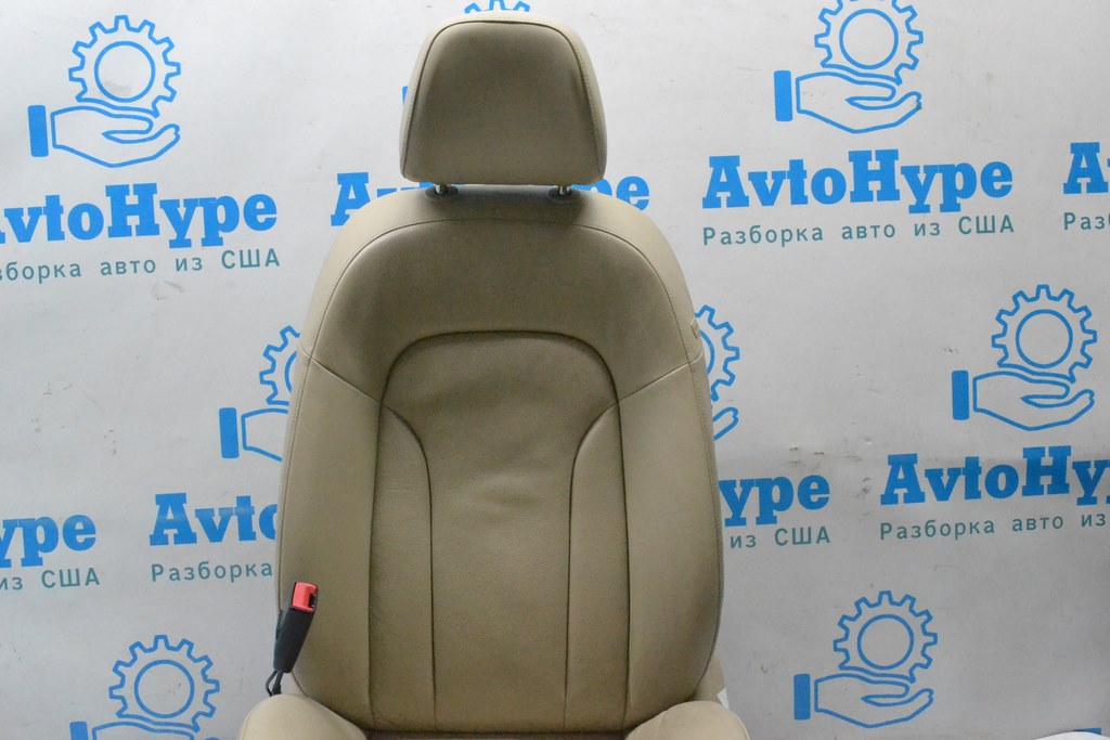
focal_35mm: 42
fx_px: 1295
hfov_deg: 46.4
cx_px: 555
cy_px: 370
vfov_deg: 31.9
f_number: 13
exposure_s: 1/100
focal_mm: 28
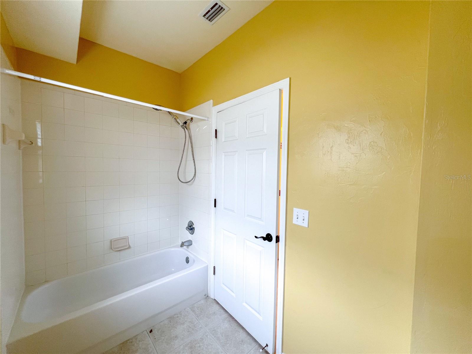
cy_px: 177
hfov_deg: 106.2
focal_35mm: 13
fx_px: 177
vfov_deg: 89.9
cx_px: 236
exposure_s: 1/120
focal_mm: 1.57
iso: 125
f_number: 1.8
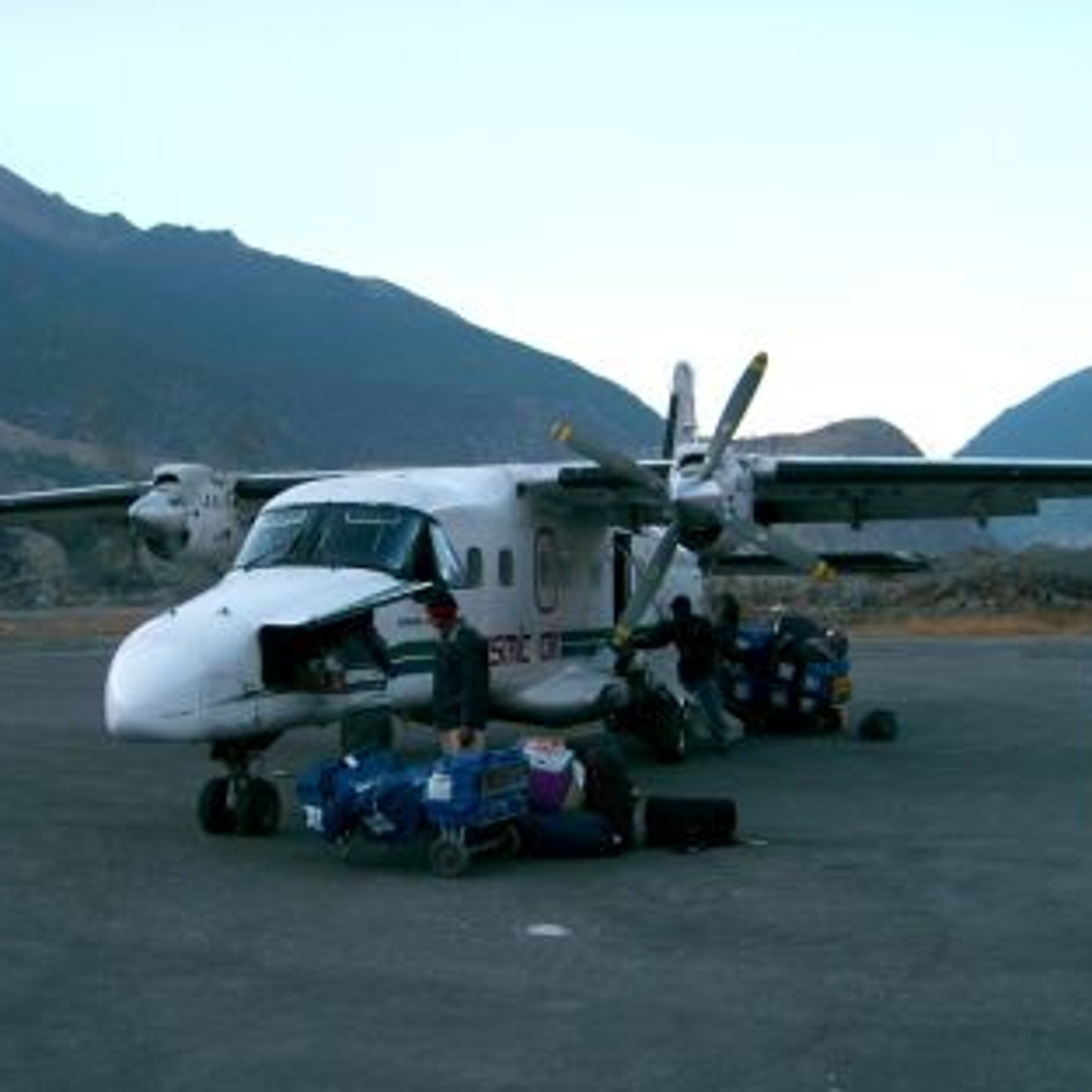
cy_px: 551
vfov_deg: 36.1
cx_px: 480
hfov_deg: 36.0
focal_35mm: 47
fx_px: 1677
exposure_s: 1/320
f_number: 2.8
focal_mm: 8
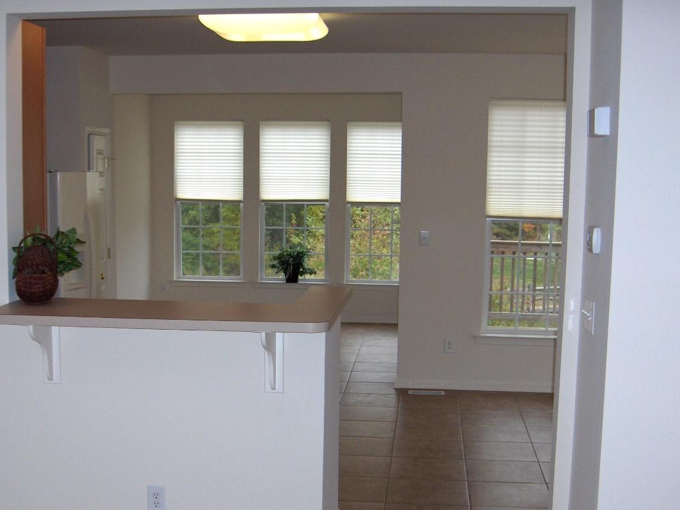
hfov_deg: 37.5
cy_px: 319
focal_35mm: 51
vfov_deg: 28.5
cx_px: 311
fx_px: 1002
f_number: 2.8
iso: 141
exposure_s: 1/120
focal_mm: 8
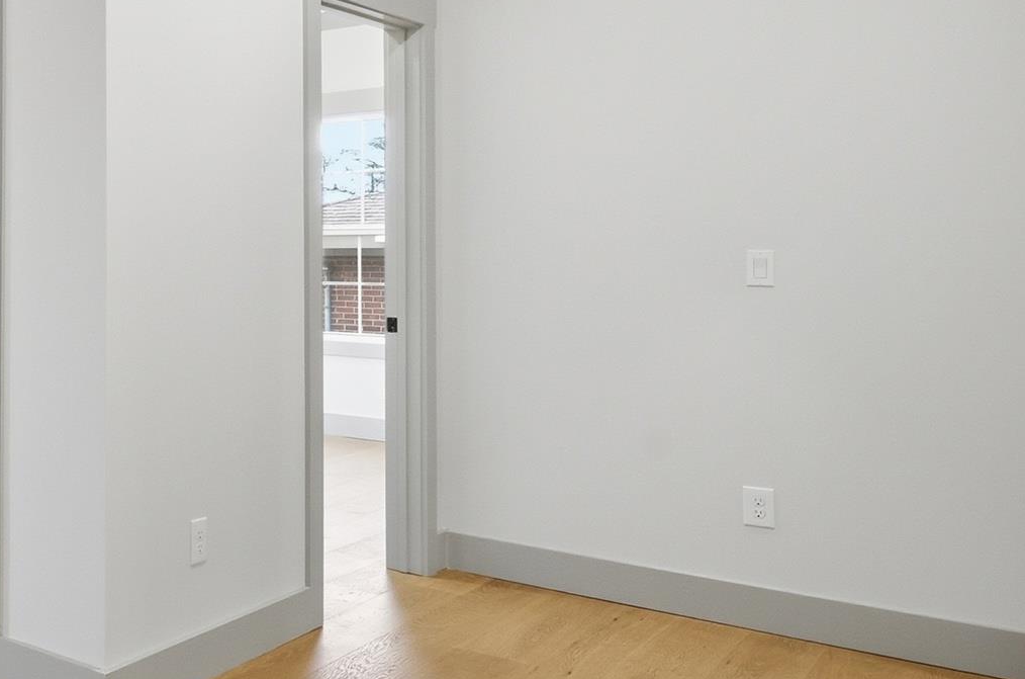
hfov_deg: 39.5
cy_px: 247
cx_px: -169
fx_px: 1051
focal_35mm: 37
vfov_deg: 35.5
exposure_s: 1/10
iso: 250
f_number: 9
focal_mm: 10
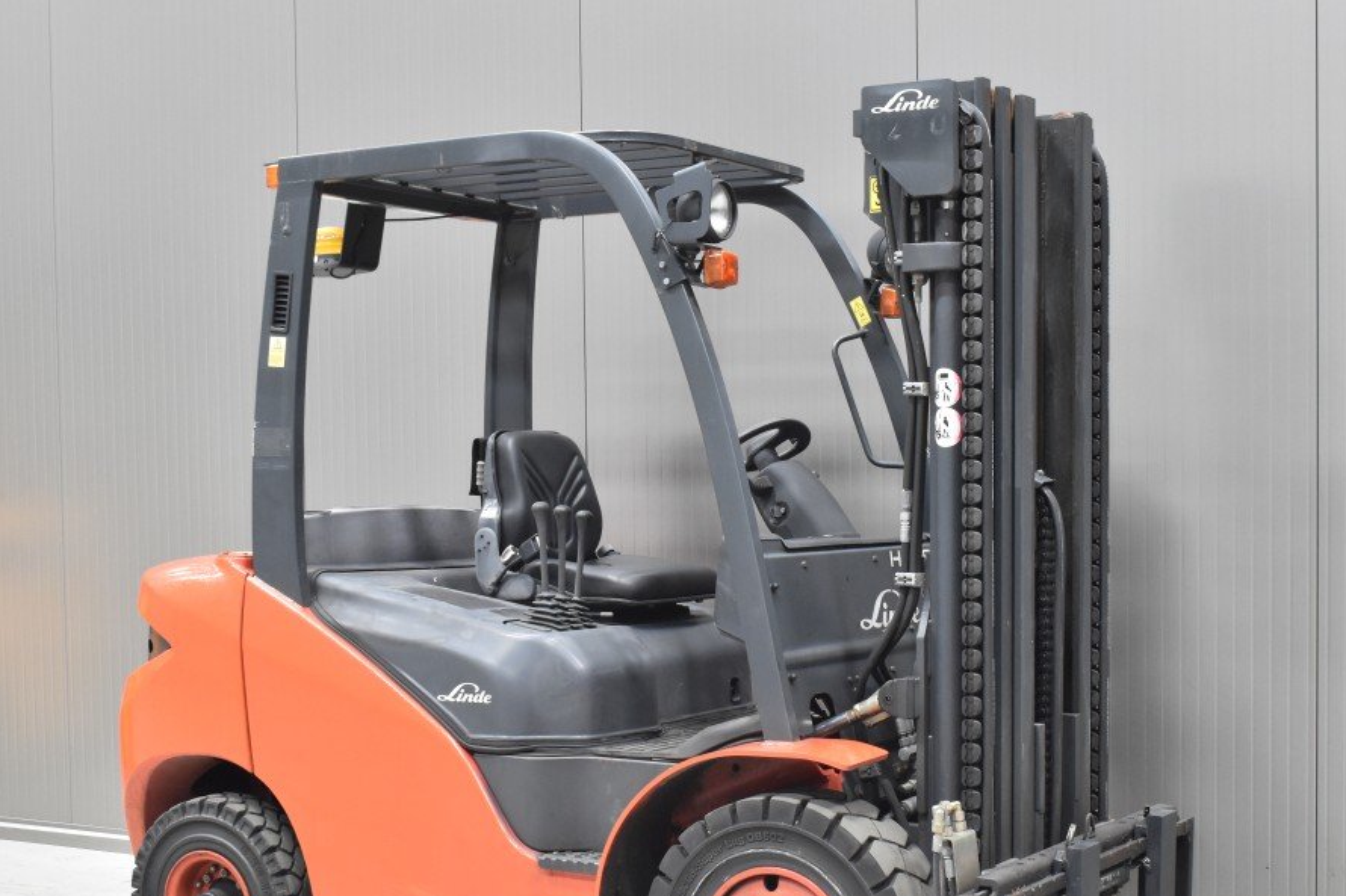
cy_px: 580
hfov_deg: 34.0
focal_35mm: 59
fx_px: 2193
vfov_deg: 23.0
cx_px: 782
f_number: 7.1
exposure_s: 1/13
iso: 1600
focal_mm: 29
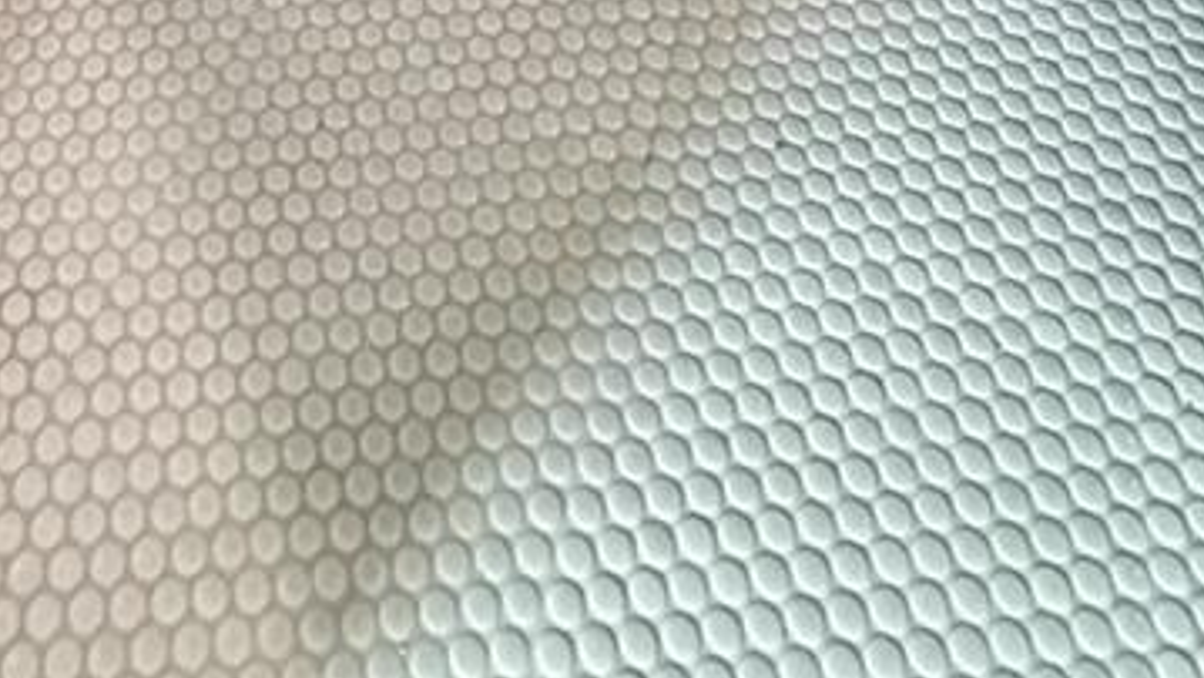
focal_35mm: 51
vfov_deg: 12.5
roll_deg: +1.8
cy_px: -1225
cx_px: 241
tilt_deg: -9.4
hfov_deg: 39.0
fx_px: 1628
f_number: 2.2
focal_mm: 2.22
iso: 500
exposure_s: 1/60
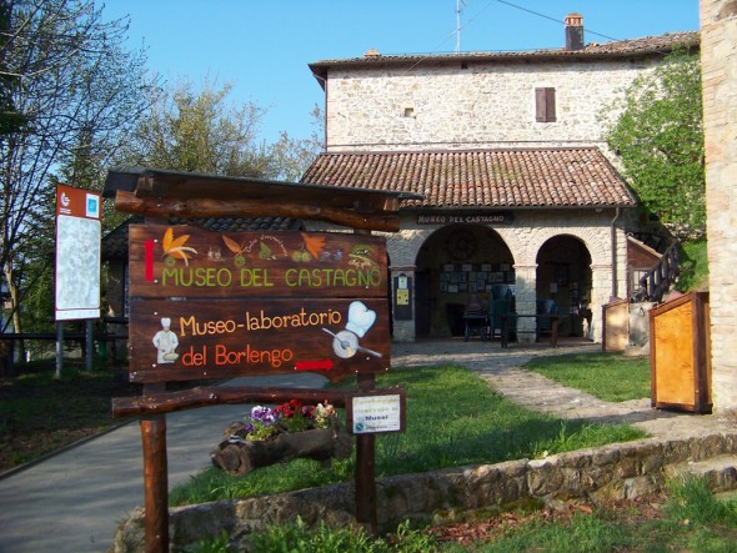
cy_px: 276
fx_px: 767
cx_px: 368
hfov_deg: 51.3
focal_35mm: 36
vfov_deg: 39.7
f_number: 2.8
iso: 70
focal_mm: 5.85
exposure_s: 1/640
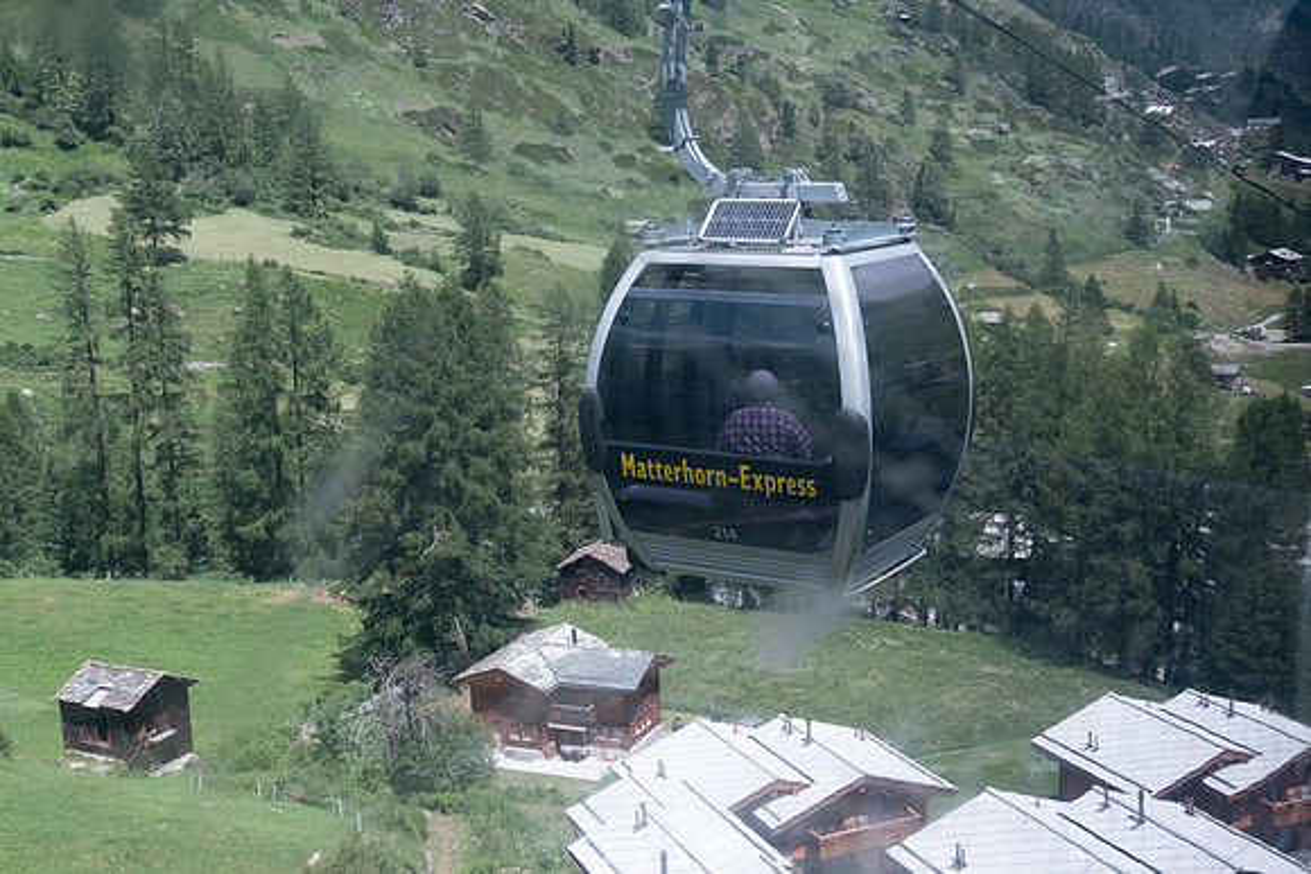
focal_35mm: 42
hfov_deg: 46.4
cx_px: 656
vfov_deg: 31.9
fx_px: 1530
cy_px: 437
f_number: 10
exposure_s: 1/250
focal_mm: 27.9
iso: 1000
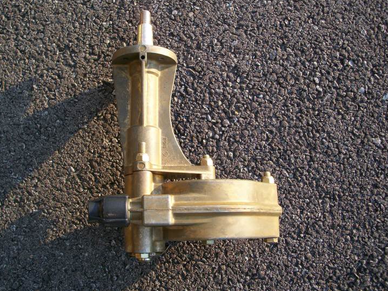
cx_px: 195
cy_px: 140
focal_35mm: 39
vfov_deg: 36.8
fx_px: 437
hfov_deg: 47.9
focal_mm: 6.3
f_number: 3.1
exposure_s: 1/125
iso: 80
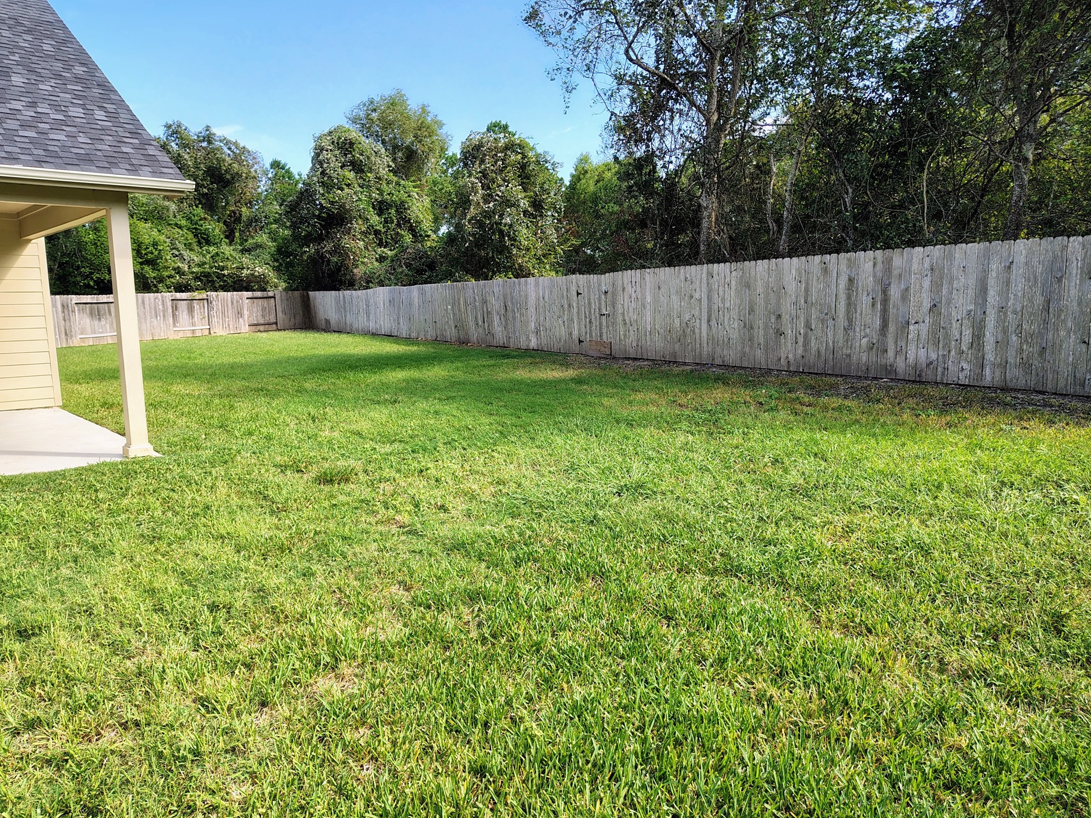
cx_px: 541
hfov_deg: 69.4
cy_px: 411
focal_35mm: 25
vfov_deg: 54.9
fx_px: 788
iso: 100
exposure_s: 1/483
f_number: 1.8
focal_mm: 5.56
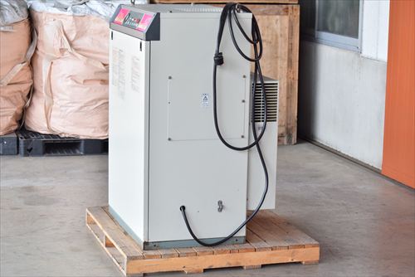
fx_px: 952
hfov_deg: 24.6
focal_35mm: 82
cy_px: 138
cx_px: 208
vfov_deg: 16.6
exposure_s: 1/640
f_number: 6.3
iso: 1250
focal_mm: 55
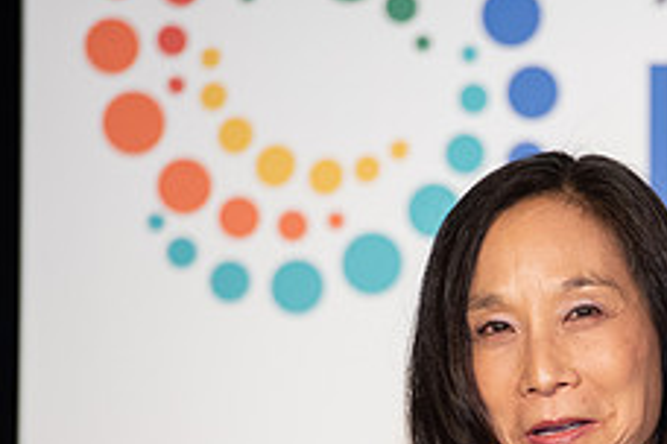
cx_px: 777
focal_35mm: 547
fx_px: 10134
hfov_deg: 3.8
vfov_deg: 2.5
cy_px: 561
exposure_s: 1/200
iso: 1250
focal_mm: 200
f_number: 4.5
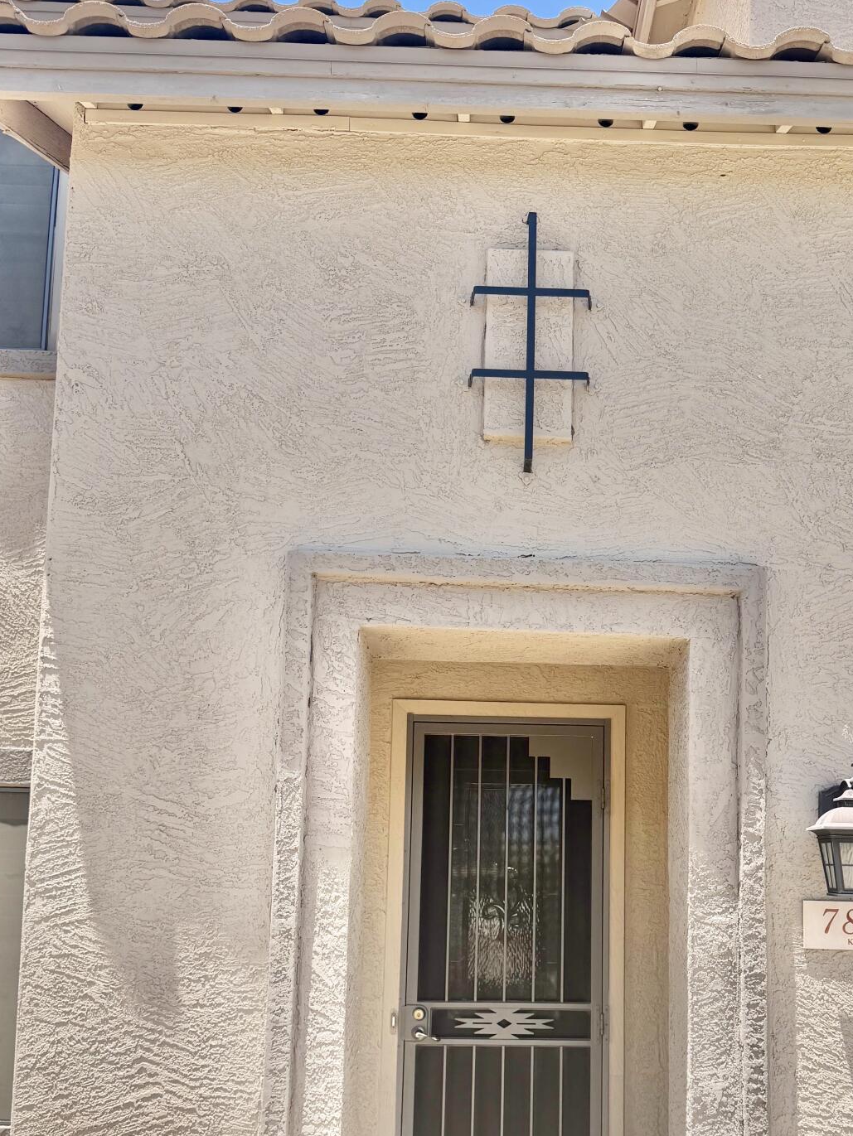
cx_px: 522
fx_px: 1149
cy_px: 787
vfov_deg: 51.3
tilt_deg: +7.0
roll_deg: -1.1
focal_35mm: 35
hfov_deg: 40.5
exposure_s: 1/2232
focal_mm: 6.76
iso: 80
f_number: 1.78
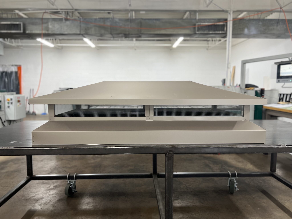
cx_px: 146
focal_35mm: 26
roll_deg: -0.7
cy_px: 110
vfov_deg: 53.1
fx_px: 219
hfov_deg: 67.3
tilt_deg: -5.5
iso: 80
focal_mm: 5.7
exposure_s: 1/60
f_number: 1.5
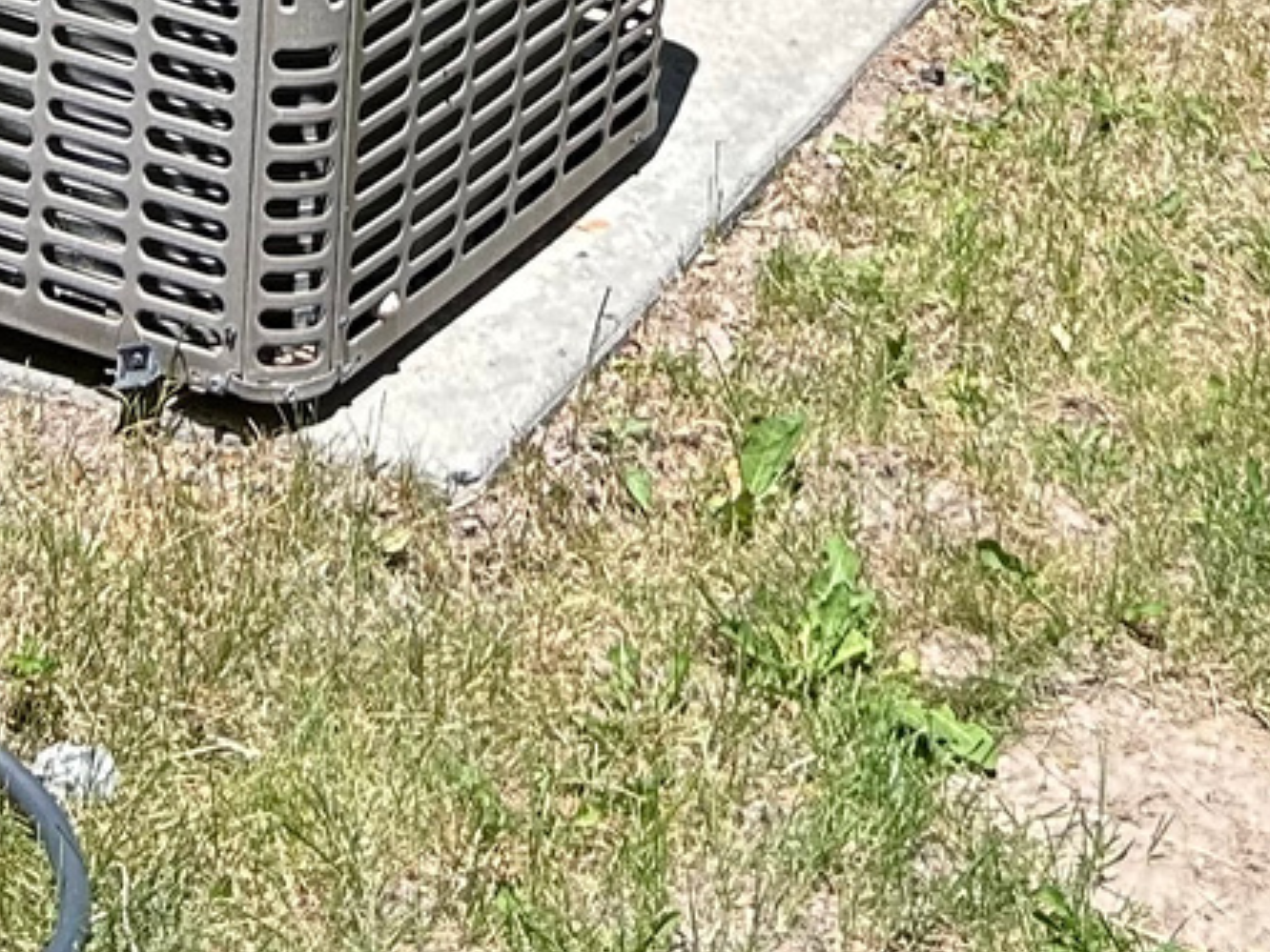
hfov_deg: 16.4
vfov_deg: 11.0
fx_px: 4403
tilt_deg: -9.9
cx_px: 372
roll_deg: -1.5
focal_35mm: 120
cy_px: -1055
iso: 50
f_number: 1.5
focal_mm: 5.7
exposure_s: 1/1488
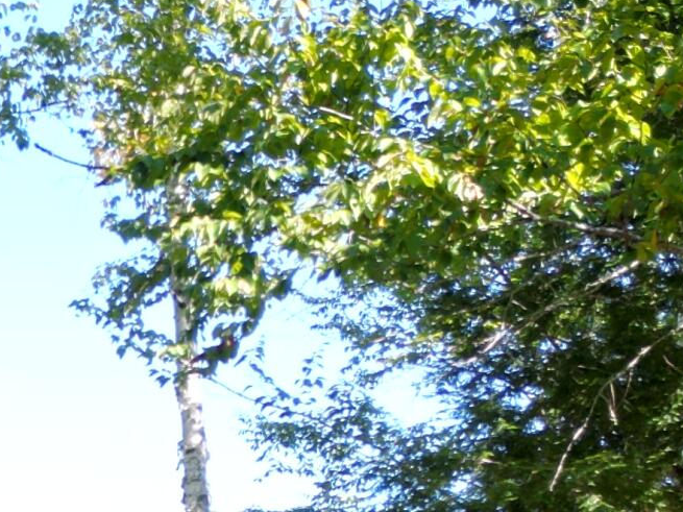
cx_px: -177
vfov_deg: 12.6
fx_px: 2170
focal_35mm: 110
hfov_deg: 17.0
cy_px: 834
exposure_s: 1/500
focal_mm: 6.72
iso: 100
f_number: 1.7
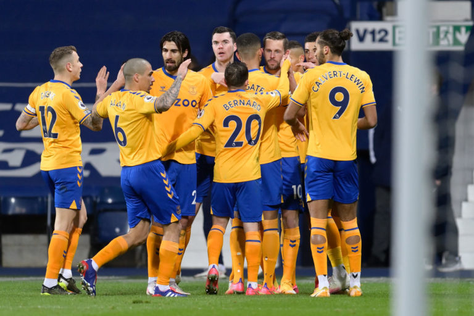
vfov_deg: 3.4
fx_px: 5266
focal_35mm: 400
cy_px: 158
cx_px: 237
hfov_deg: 5.2
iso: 2500
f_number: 2.8
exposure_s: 1/2500
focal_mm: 400
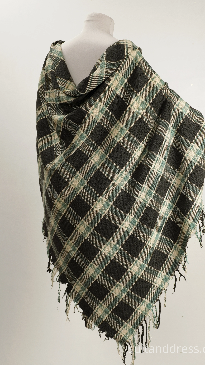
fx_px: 493
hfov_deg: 23.5
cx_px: 113
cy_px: 181
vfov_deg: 40.6
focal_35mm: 51
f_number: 7.1
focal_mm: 32
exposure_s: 1/25
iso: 320
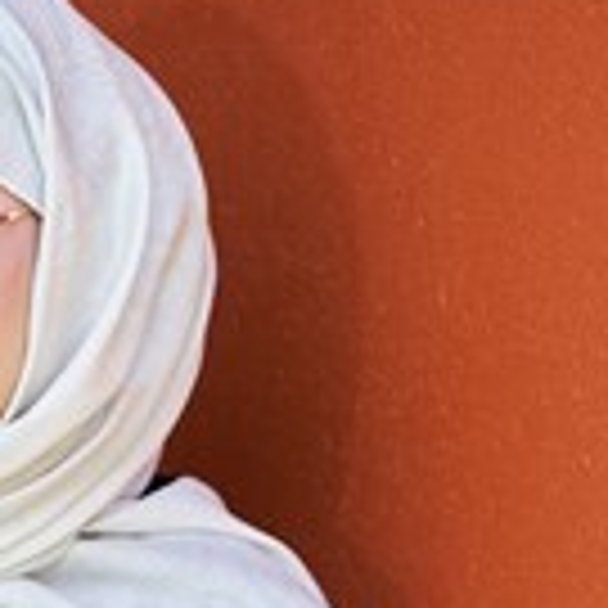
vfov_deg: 3.7
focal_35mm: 469
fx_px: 9320
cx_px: -63
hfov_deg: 3.7
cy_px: 694
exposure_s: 1/200
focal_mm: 160
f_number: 4
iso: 200
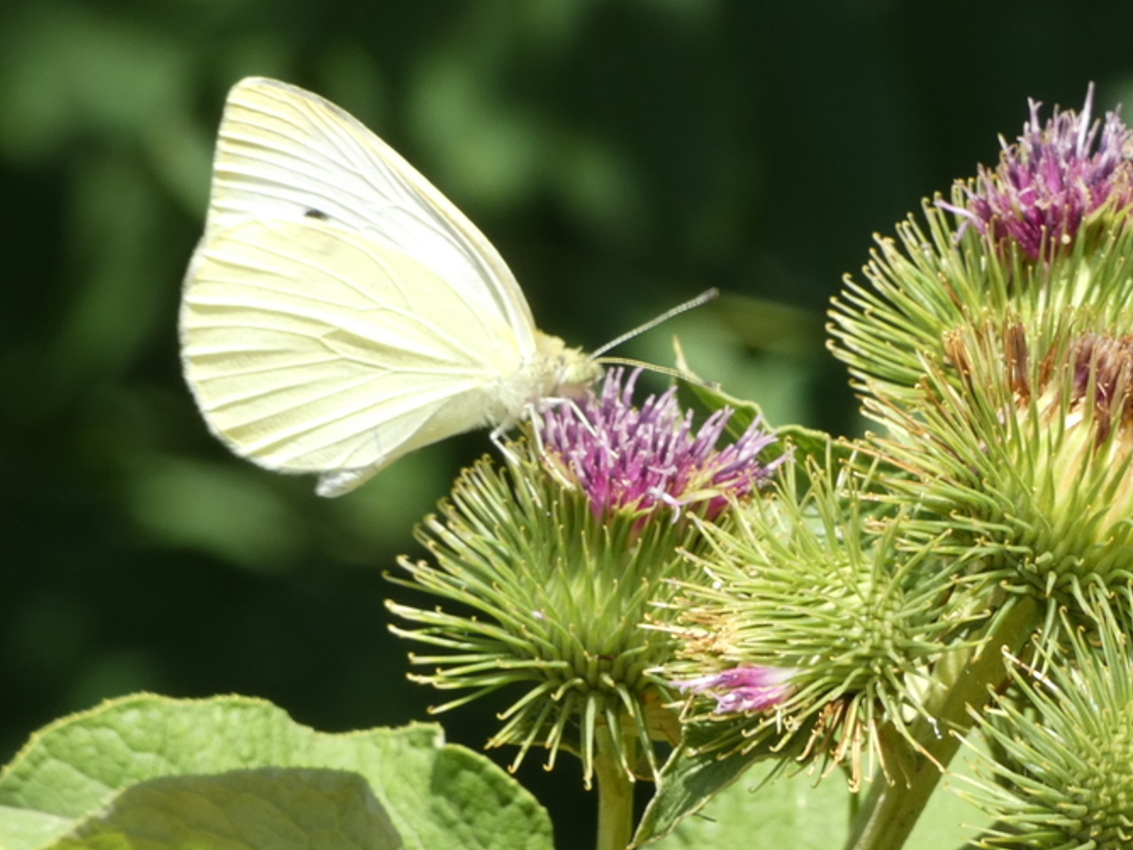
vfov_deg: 3.4
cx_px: 701
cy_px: 494
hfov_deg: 4.6
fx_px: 14172
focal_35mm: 433
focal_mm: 60.8
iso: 80
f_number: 5.6
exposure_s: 1/80
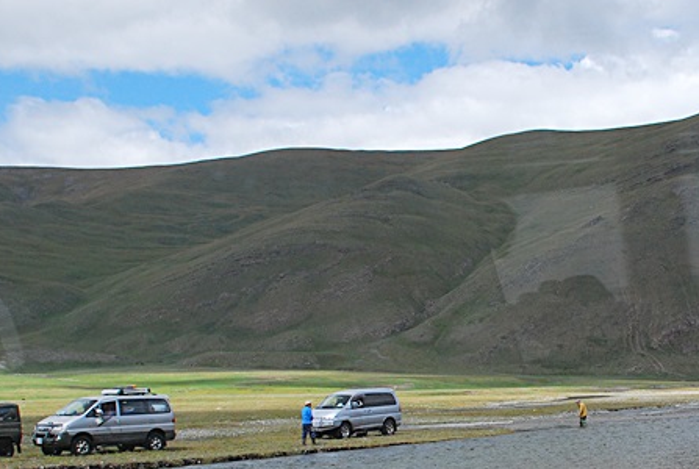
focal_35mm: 59
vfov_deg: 22.7
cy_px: 394
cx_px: 489
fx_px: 1148
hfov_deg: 33.4
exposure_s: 1/1250
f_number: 5.6
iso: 400
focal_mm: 22
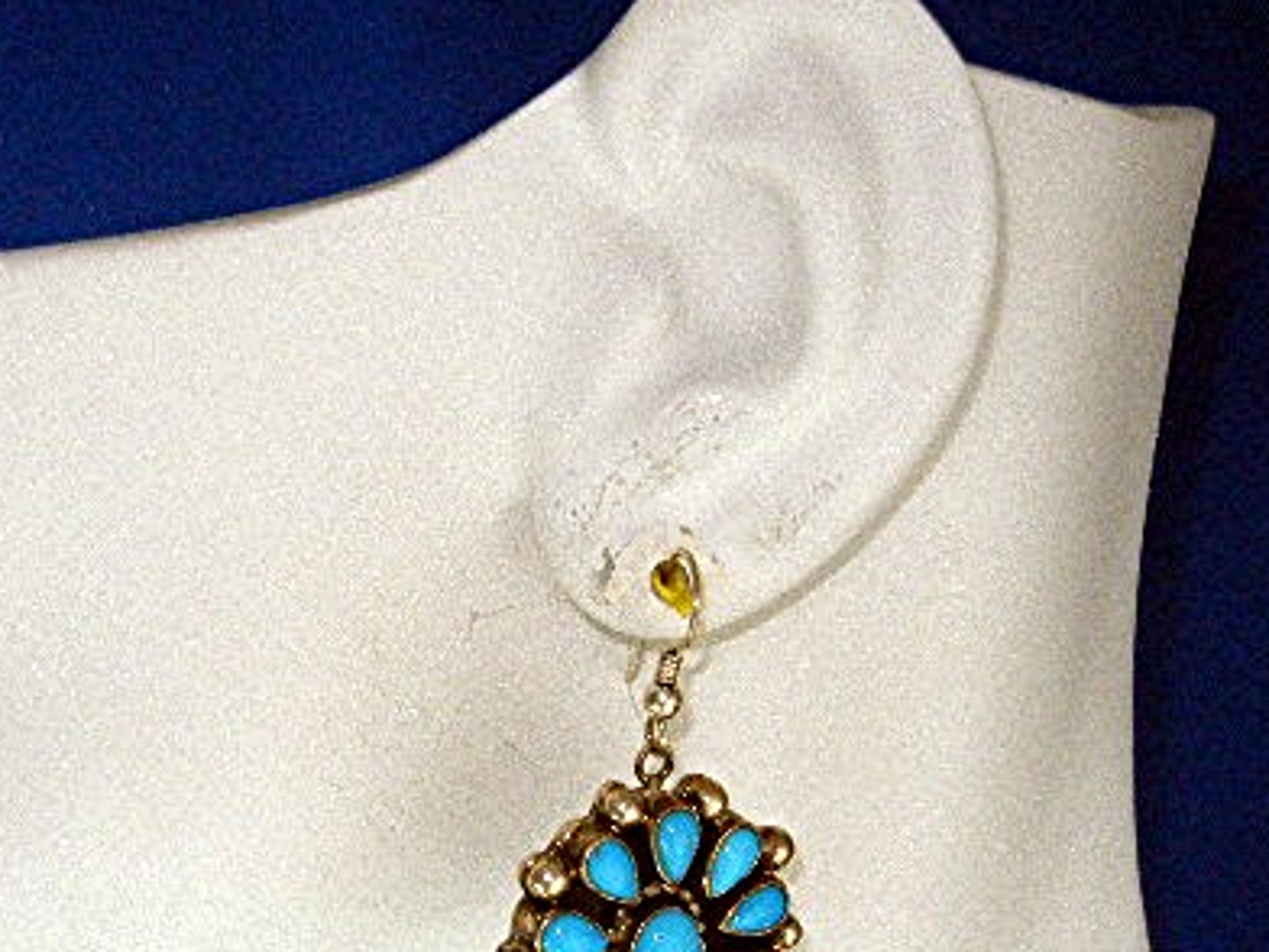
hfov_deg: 22.9
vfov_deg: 17.3
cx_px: 421
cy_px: 618
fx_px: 3116
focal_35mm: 85
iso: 581
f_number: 7.8
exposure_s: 1/30
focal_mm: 9.3
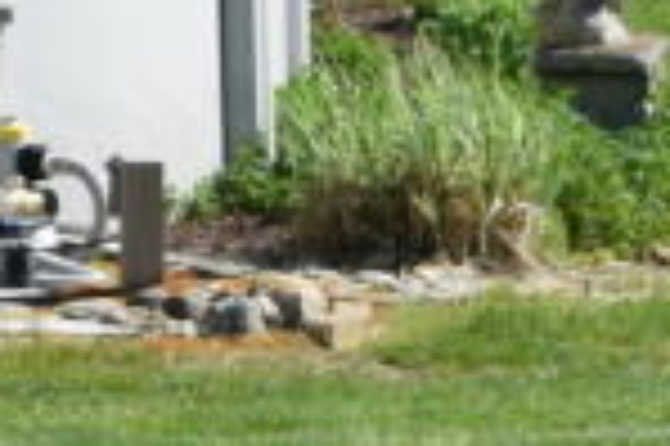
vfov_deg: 2.9
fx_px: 8645
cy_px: -739
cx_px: -1673
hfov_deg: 4.2
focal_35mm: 465
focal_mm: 40
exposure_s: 1/400
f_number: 10
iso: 200
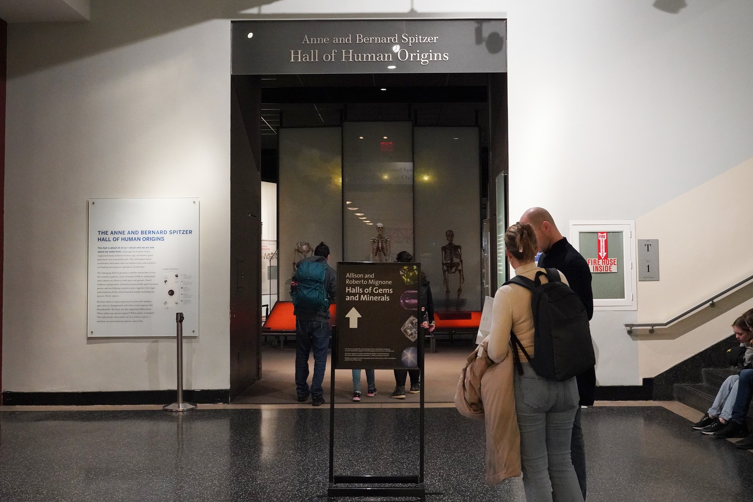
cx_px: 373
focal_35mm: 35
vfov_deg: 37.9
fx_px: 732
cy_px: 244
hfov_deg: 54.4
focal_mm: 34
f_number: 6.3
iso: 10000
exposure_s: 1/80
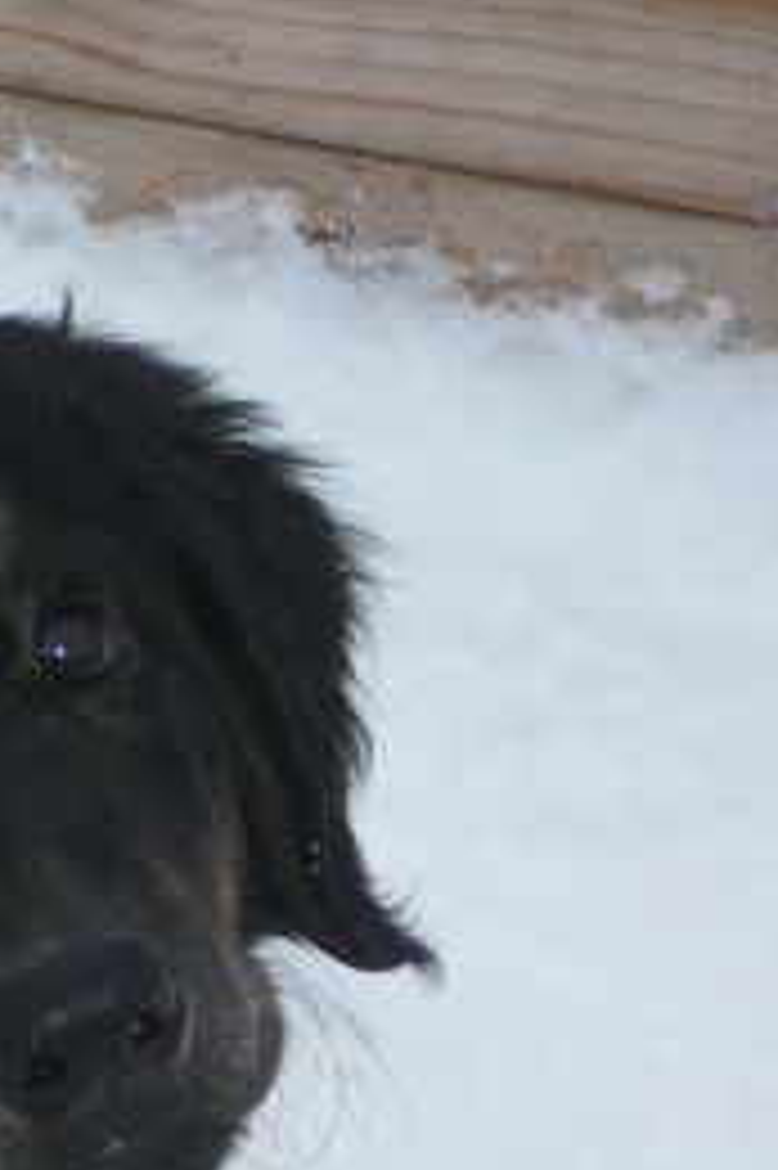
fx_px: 4576
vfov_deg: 14.5
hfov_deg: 9.4
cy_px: 860
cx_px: -436
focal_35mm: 141
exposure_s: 1/80
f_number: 3.5
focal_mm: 8.2
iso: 80
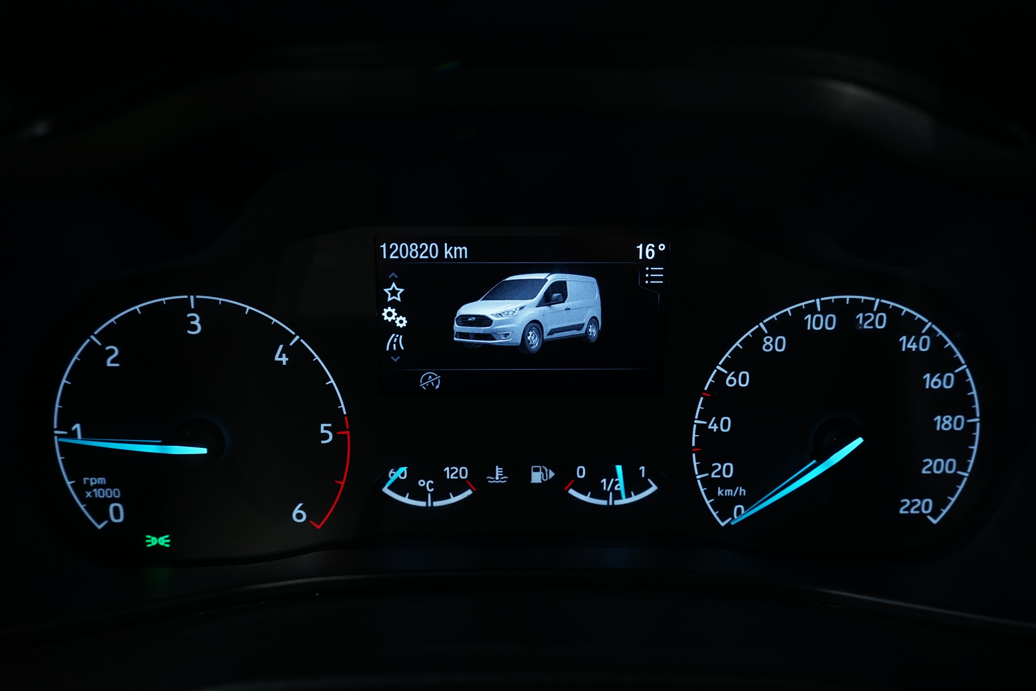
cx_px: 518
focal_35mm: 28
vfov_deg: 46.4
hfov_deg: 65.5
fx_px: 806
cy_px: 346
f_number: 4.5
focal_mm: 28
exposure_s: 1/25
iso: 800
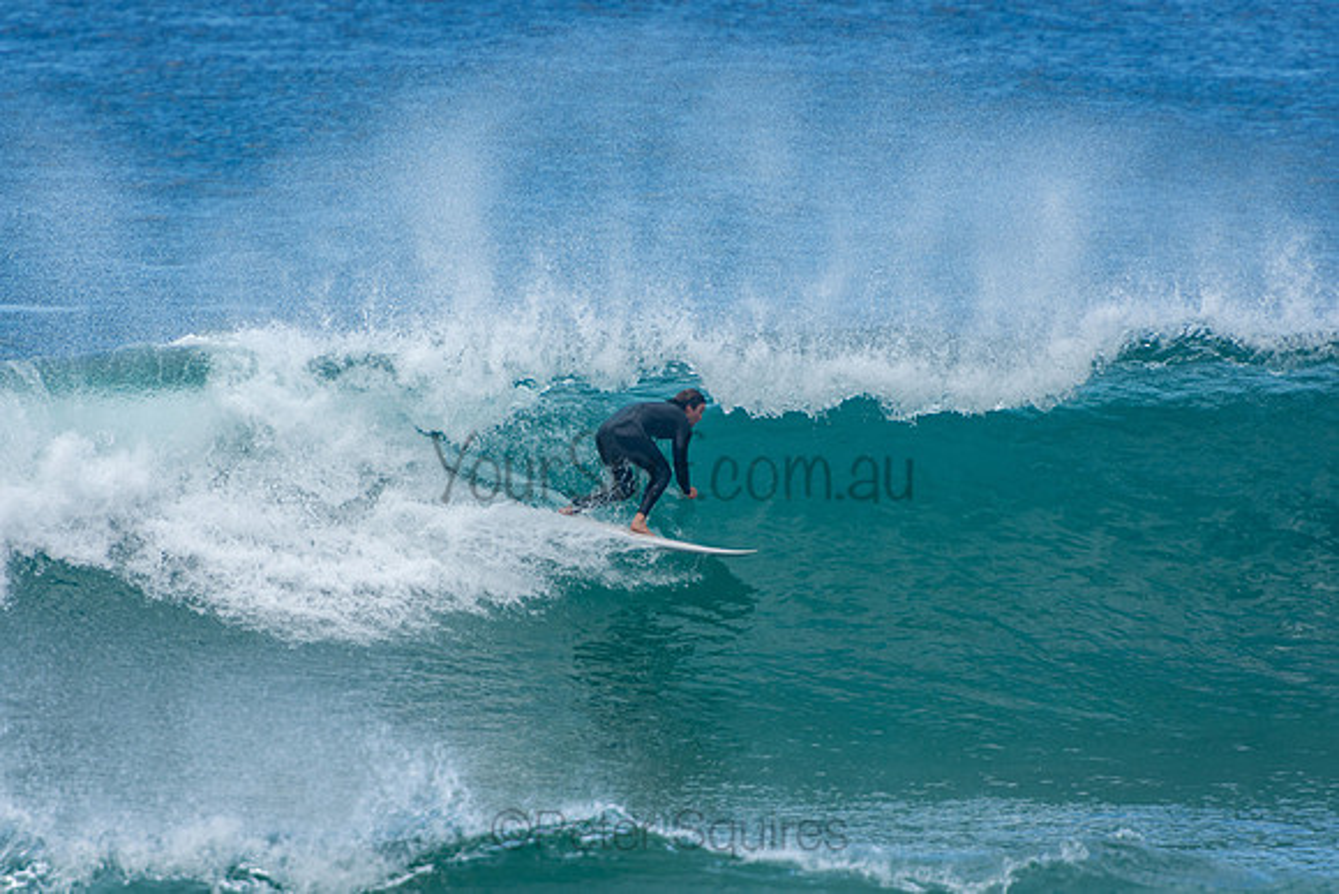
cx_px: 670
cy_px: 447
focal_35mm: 600
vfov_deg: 2.3
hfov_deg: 3.4
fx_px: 22321
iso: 320
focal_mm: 400
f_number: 5.6
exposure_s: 1/1250
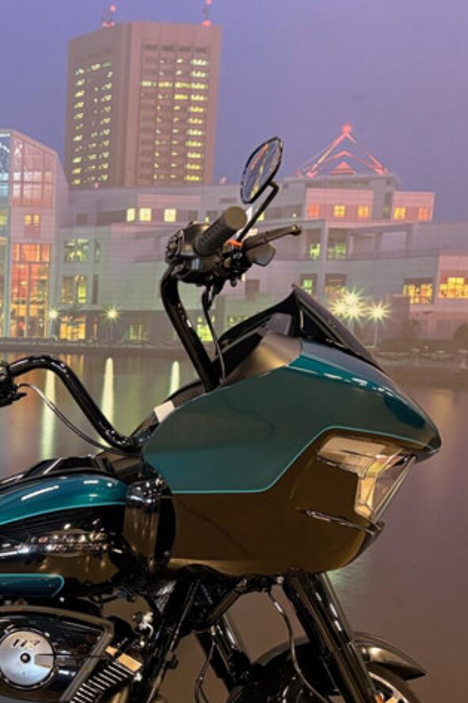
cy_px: 559
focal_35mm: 61
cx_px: -82
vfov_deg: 32.0
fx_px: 1190
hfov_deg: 20.9
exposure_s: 1/60
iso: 320
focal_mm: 5.96
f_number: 1.6
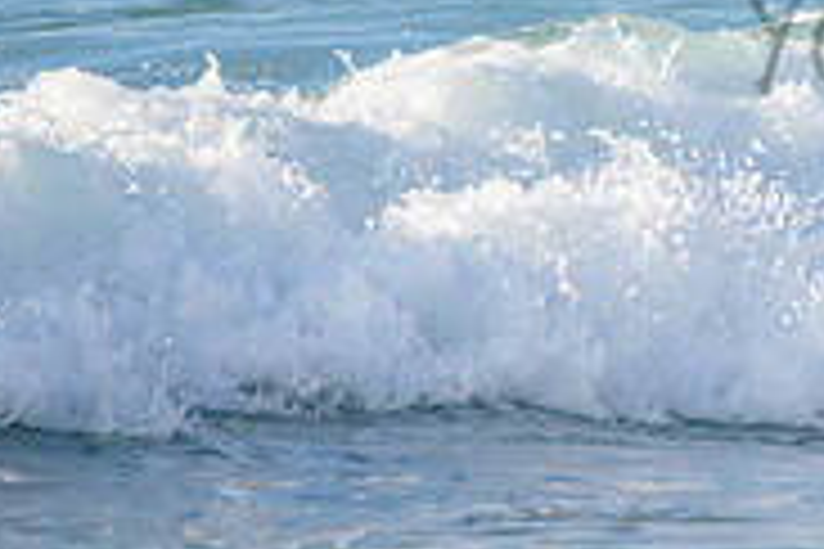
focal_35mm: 1941
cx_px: 1234
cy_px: 5
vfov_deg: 0.7
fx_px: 44424
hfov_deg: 1.1
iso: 250
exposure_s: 1/1250
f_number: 5.6
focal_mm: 500
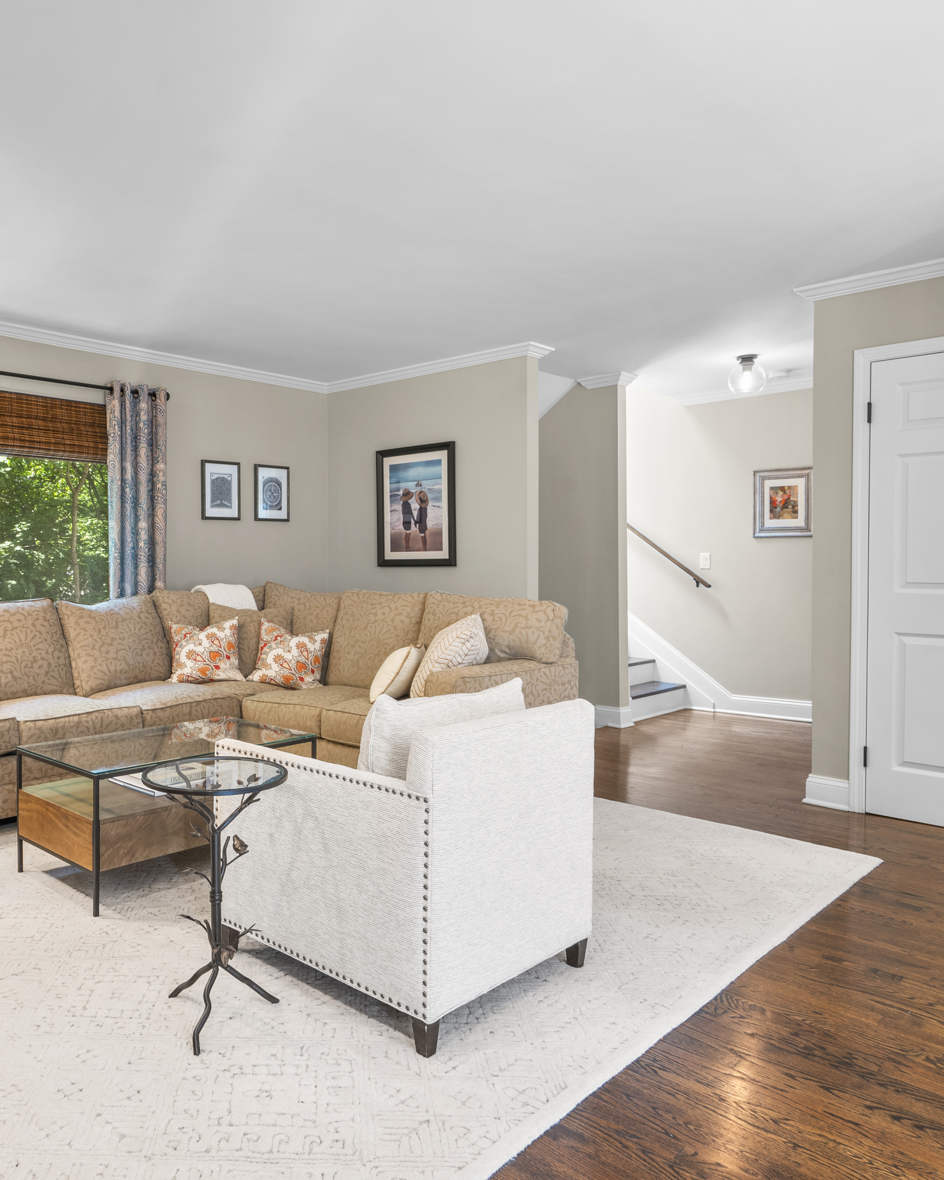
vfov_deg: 68.1
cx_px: 298
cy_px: 570
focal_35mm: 25
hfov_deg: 55.3
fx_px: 873
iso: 200
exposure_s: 2
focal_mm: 16
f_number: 9
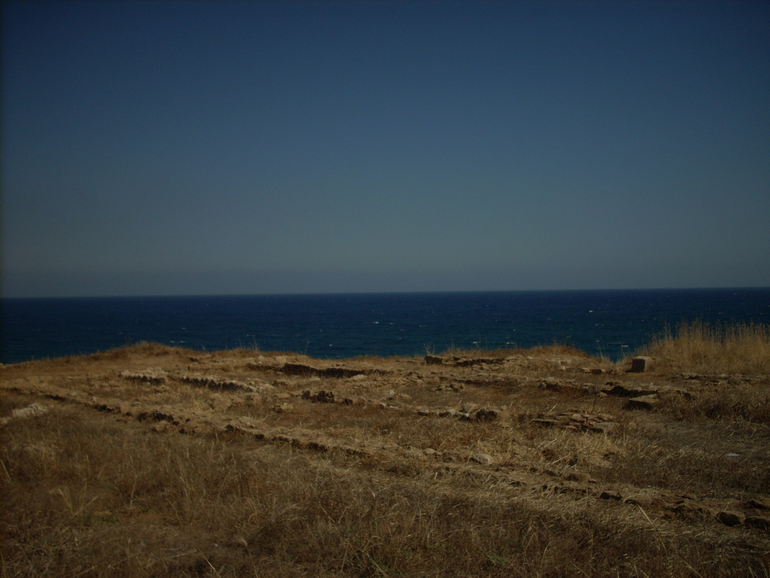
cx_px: 385
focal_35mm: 37
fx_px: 823
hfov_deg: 50.1
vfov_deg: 38.7
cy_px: 289
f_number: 5.6
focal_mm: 6.2
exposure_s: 1/1139
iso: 64
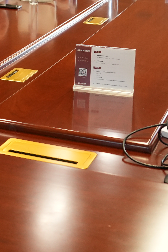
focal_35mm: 100
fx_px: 700
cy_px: -38
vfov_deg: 19.4
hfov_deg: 13.1
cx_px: -71
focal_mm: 24
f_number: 2.8
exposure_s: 1/160
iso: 1250
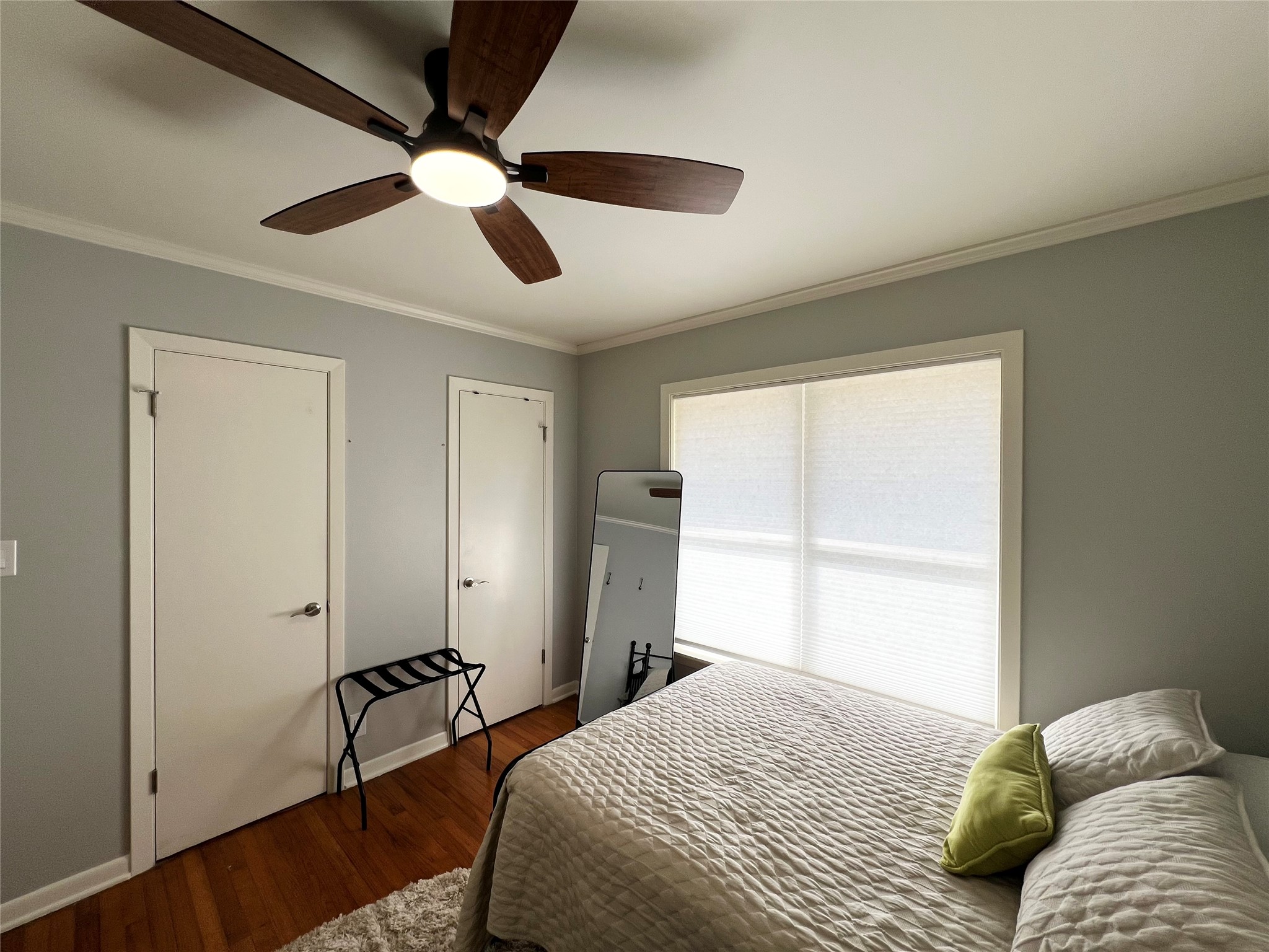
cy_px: 476
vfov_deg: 89.9
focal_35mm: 13
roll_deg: +0.2
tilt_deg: +0.0
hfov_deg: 106.2
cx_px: 634
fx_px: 477
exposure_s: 1/258
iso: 32
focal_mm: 1.57
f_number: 1.8
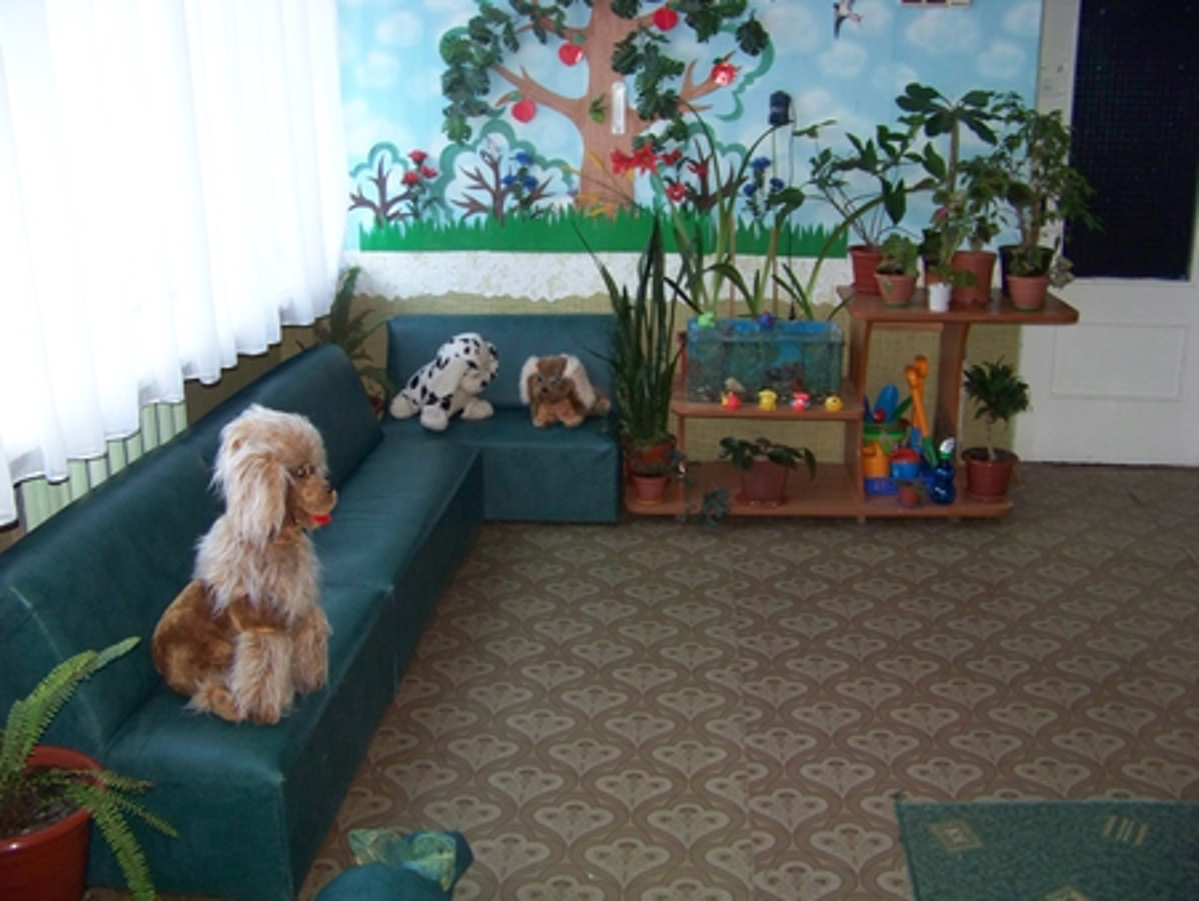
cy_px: 450
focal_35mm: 36
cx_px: 600
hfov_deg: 51.3
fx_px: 1248
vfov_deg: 39.7
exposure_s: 1/30
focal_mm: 5.85
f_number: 2.8
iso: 200
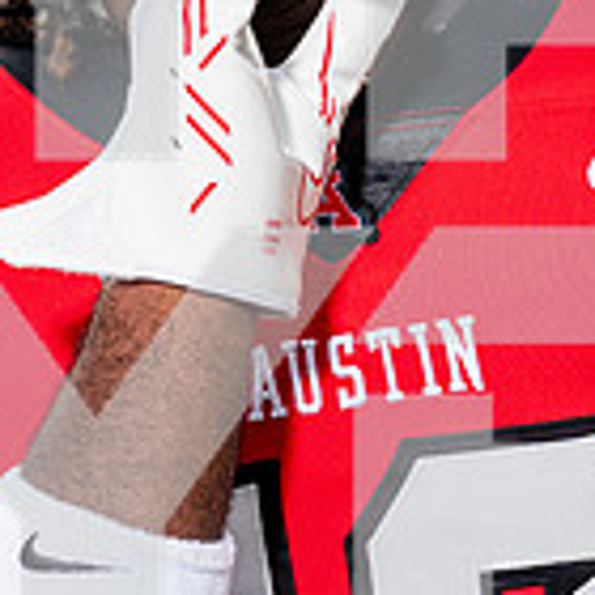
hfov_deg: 14.2
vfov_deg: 13.9
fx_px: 2392
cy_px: -62
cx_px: 285
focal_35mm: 123
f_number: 8
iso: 100
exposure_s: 1/250
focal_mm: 35
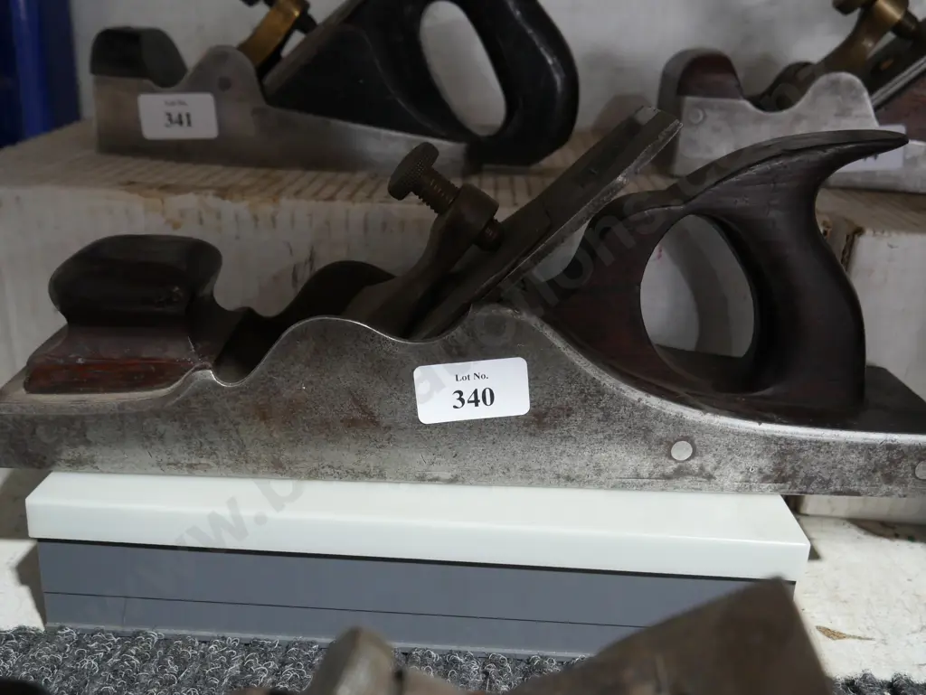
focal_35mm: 34
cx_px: 463
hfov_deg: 53.9
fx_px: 910
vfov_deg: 41.8
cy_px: 348
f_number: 4
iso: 1250
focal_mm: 17
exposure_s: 1/60
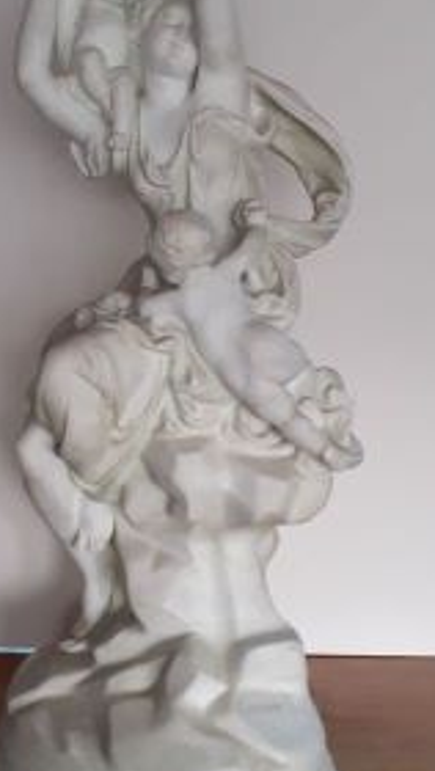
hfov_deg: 28.4
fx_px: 859
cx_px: 179
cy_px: 352
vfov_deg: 48.3
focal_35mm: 42
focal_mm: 3.6
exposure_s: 1/50
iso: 250
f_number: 1.9
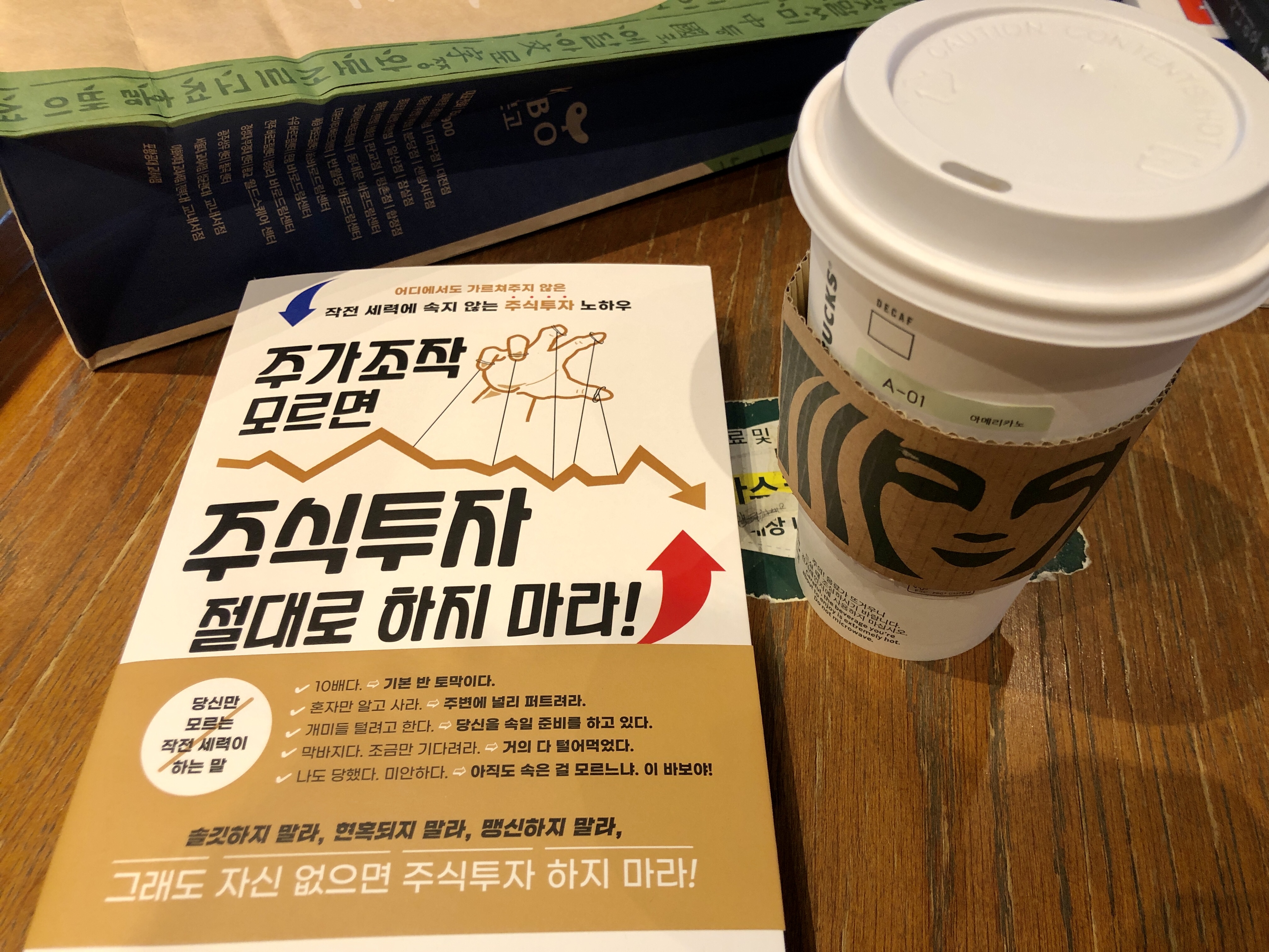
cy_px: 476
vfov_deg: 49.7
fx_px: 1026
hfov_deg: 63.4
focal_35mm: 28
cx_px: 634
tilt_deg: -50.0
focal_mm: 3.99
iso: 40
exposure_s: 1/17
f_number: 1.8
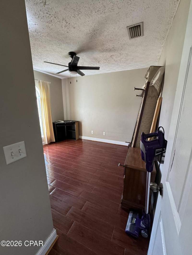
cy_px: 128
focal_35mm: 14
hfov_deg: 85.7
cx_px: 96
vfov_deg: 102.1
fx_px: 103
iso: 250
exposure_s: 1/60
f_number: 2.2
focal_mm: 2.22
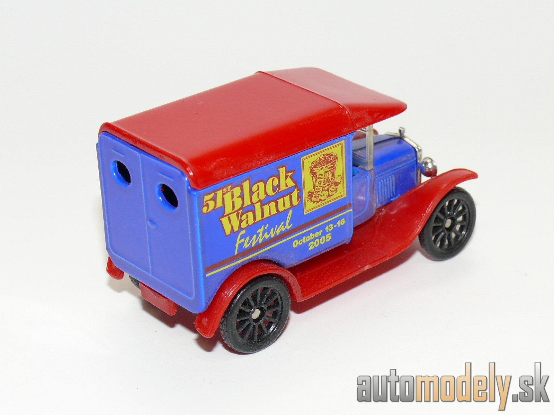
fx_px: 1520
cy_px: 208
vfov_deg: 15.6
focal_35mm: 95
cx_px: 277
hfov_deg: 20.7
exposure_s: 1/30
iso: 100
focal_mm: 12.9
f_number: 4
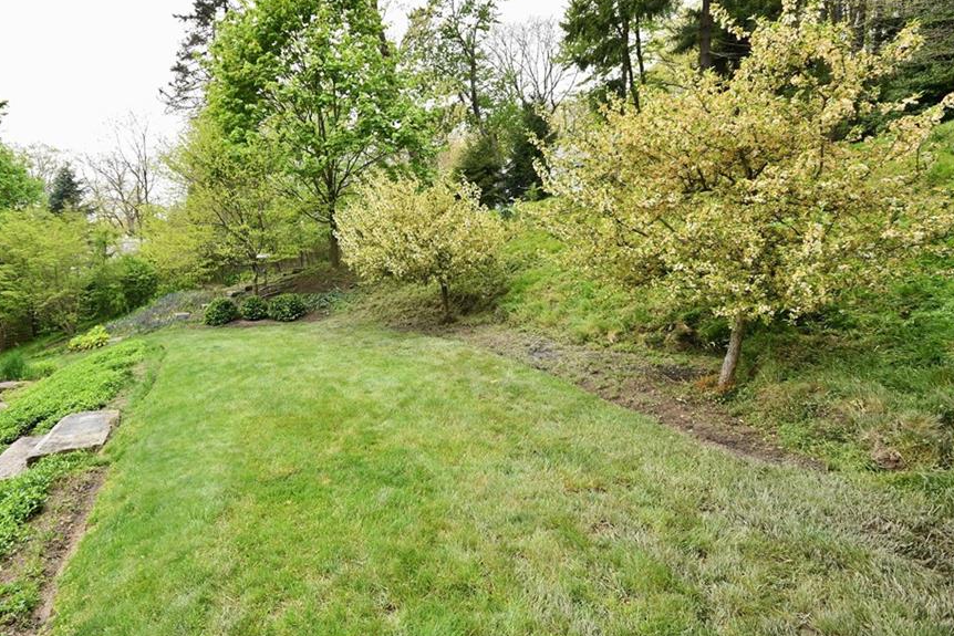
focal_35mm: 19
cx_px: 400
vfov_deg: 64.1
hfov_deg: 86.2
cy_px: 263
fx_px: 504
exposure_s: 1/160
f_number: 6.3
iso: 640
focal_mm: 11
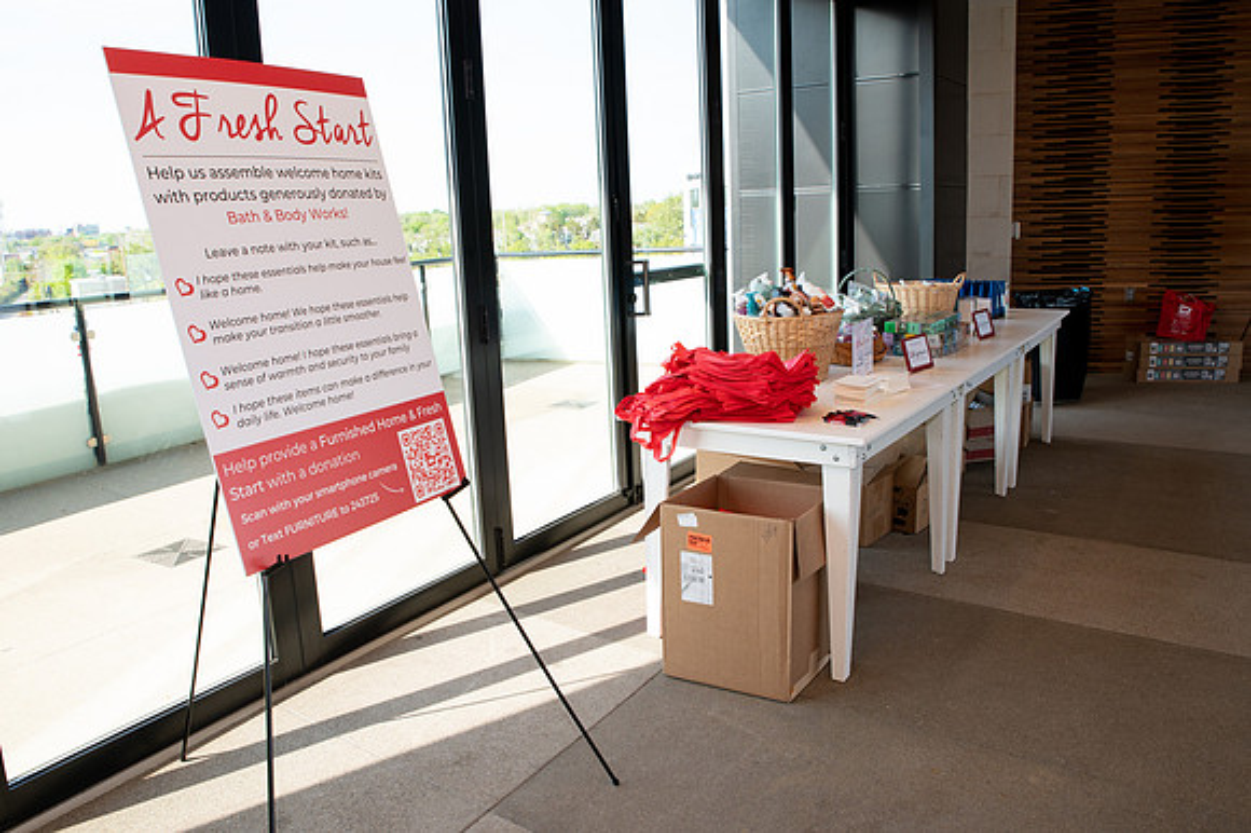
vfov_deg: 46.9
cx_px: 629
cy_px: 412
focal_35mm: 28
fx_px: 960
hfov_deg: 66.2
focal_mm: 24
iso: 500
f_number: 6.3
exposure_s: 1/200
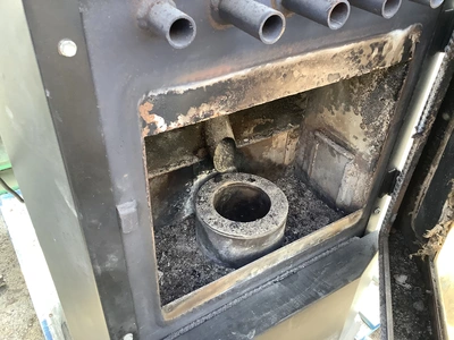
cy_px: 170
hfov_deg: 58.4
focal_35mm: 31
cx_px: 227
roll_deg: -0.9
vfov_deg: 45.4
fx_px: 407
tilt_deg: -37.8
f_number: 2.4
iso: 100
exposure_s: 1/120
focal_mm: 3.3
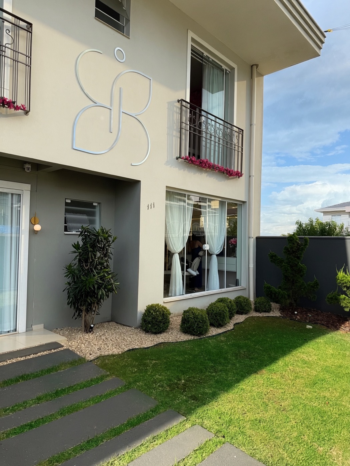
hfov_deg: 56.8
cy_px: 233
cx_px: 175
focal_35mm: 24
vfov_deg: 71.6
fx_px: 324
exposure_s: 1/3279
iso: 80
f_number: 1.78
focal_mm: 6.76
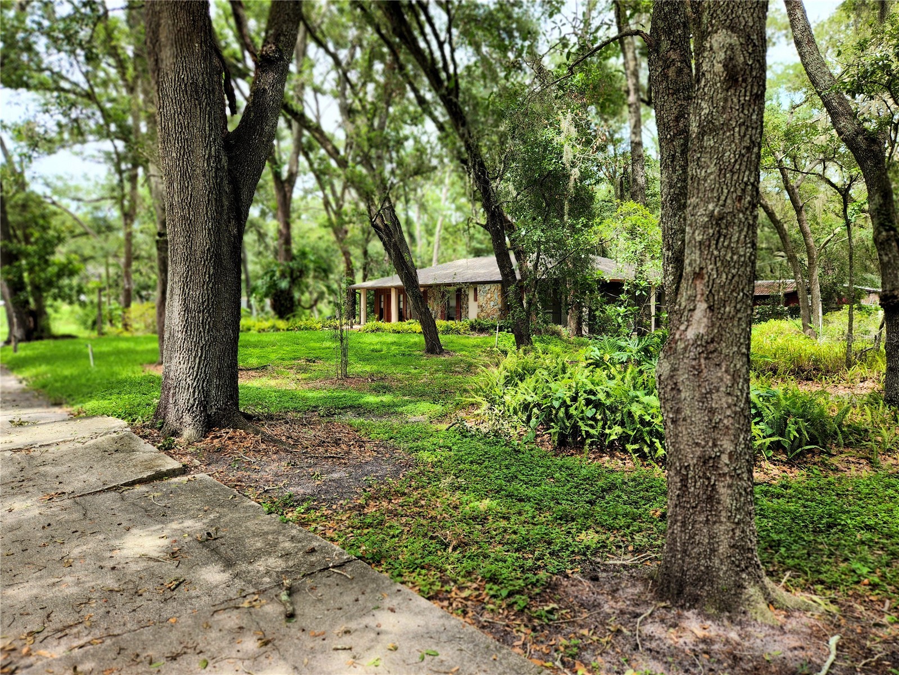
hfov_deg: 73.9
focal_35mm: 23
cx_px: 450
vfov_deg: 58.9
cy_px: 338
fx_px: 597
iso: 20
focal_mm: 5.4
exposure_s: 1/244
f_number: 1.8
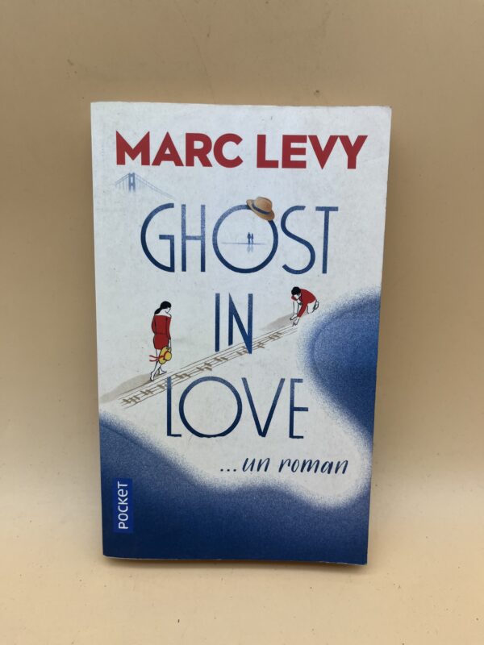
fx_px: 485
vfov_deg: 67.3
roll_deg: -2.1
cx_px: 242
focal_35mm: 26
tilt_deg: -27.8
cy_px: 322
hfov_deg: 53.1
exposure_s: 1/279
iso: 40
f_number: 1.6
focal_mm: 5.1
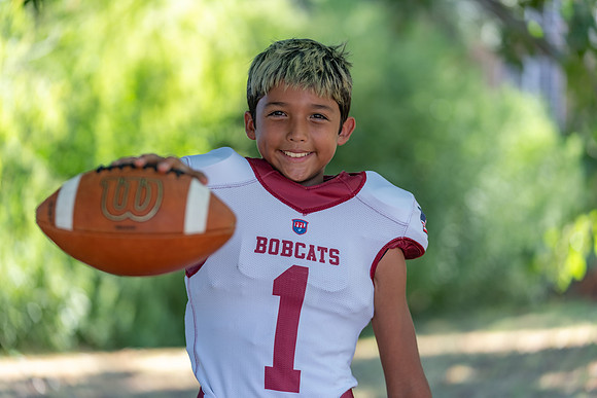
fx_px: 1891
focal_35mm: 114
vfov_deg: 12.0
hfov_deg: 17.9
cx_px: 298
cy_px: 199
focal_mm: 114
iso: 160
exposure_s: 1/320
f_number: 2.8
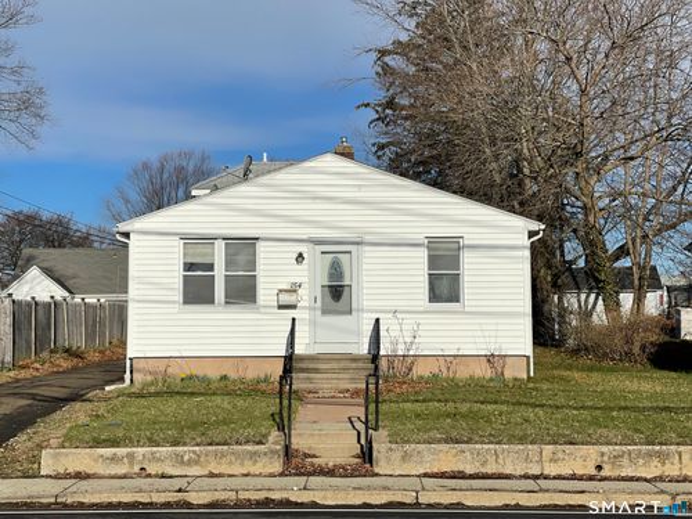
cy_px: 260
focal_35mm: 64
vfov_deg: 22.9
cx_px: 346
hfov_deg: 30.3
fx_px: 1279
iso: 20
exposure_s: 1/3774
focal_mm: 7.5
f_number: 2.2
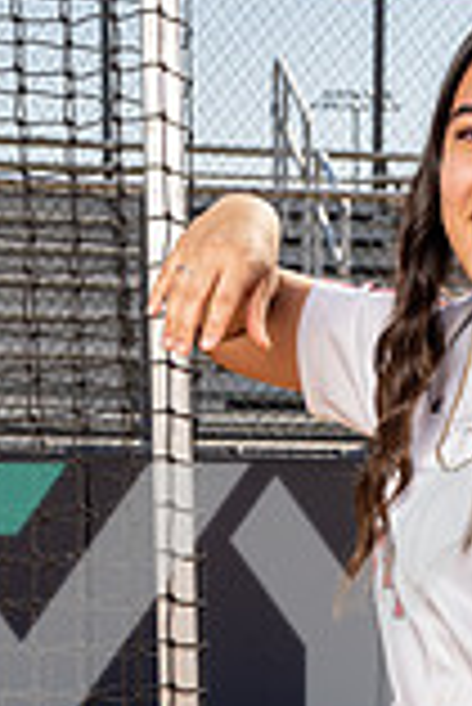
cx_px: 468
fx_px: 2413
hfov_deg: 11.1
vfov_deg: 15.8
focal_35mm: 123
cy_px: 922
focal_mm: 43
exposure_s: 1/250
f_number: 8
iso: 125
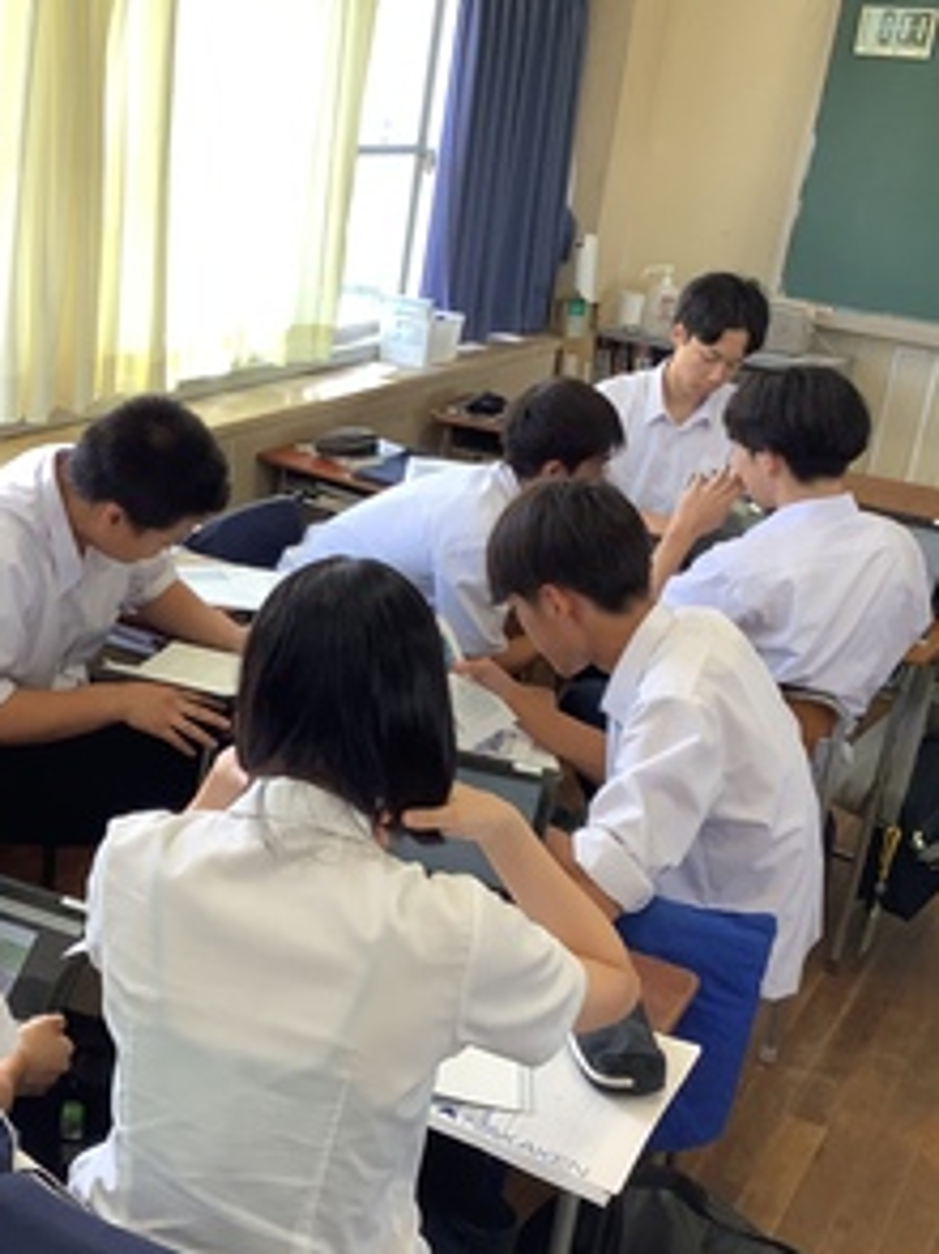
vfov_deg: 42.0
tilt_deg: -22.8
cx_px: 290
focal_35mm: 45
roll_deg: -6.3
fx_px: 1630
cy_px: 697
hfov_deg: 31.8
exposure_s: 1/60
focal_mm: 3.3
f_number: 2.4
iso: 50
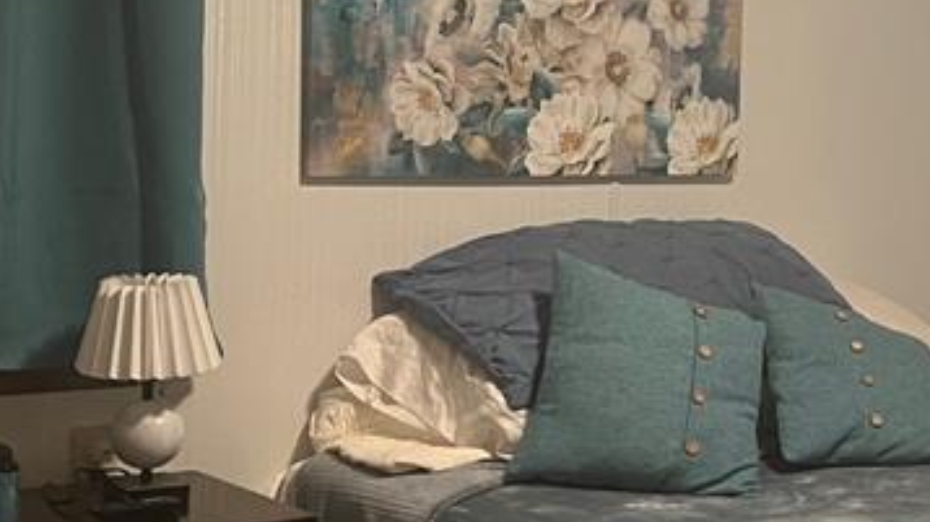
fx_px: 1997
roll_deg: -2.6
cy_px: 179
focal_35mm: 81
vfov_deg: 14.9
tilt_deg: -3.3
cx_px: 769
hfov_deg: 25.7
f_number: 1.5
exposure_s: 1/30
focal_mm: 5.7
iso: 500
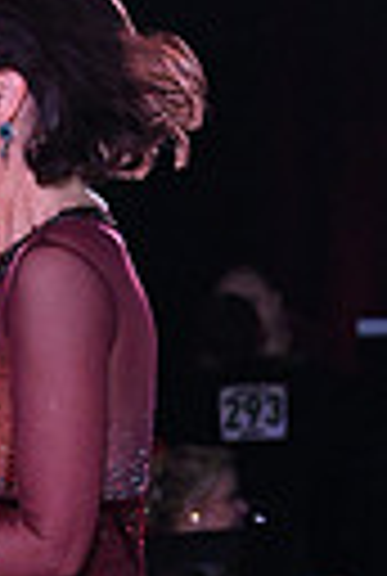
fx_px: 6736
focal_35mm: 420
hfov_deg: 3.3
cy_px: 850
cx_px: -169
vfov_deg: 4.9
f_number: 7.1
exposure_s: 1/320
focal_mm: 93
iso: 5000
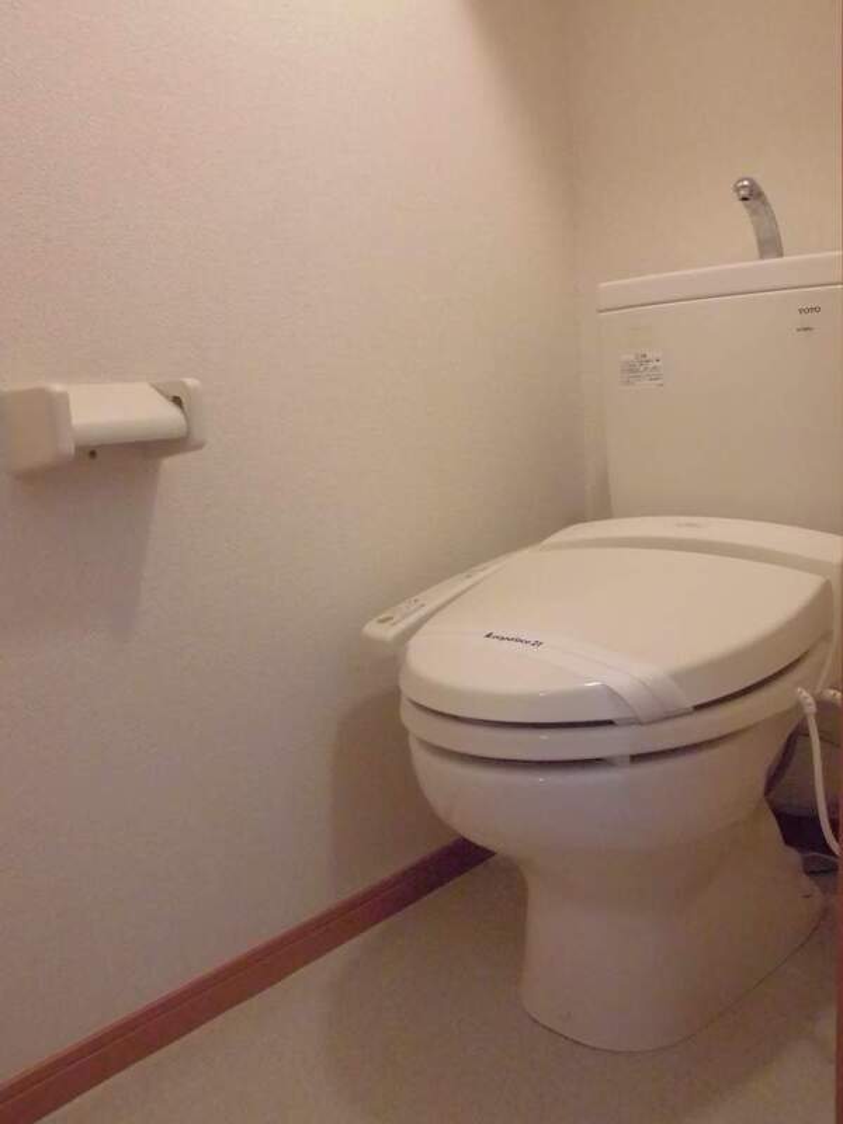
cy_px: 562
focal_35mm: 29
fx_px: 942
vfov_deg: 61.7
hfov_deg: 48.2
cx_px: 422
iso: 800
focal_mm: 5.3
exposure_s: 1/40
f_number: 3.7
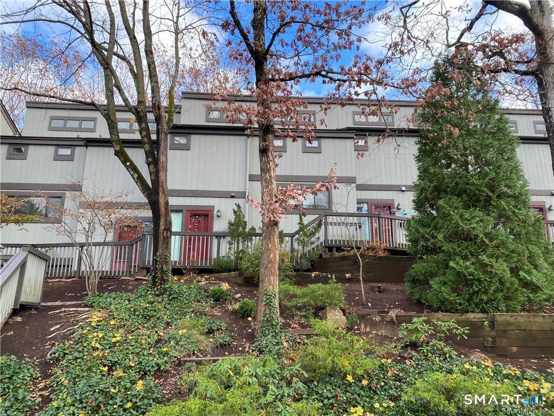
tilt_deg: +15.9
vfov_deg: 53.1
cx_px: 277
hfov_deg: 67.3
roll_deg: -0.1
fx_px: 416
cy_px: 208
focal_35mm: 26
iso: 32
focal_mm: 4.25
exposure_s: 1/247
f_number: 1.8
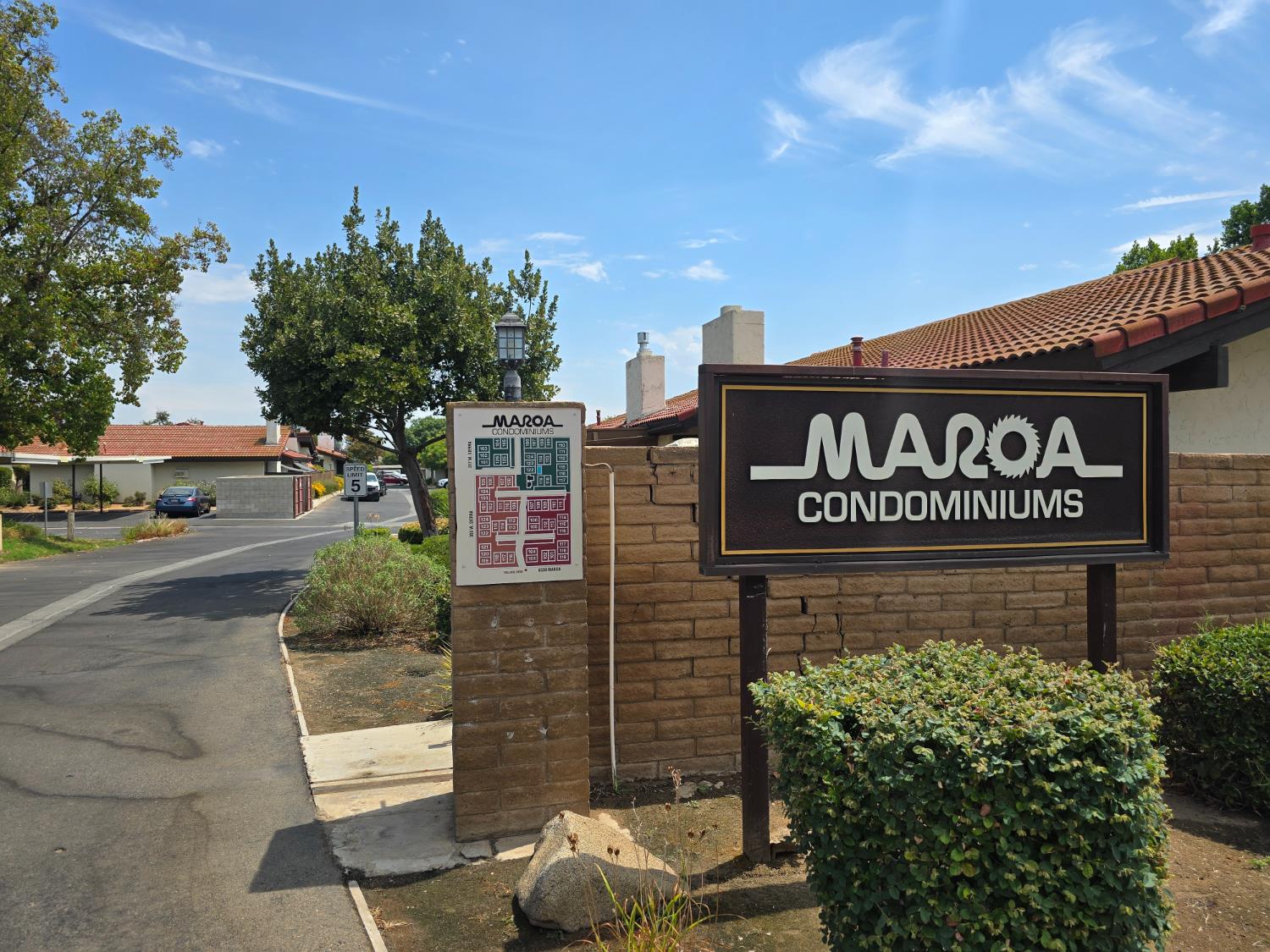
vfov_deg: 58.9
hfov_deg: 73.9
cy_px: 476
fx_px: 844
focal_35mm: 23
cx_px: 635
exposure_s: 1/779
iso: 12
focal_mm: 6.3
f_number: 1.7
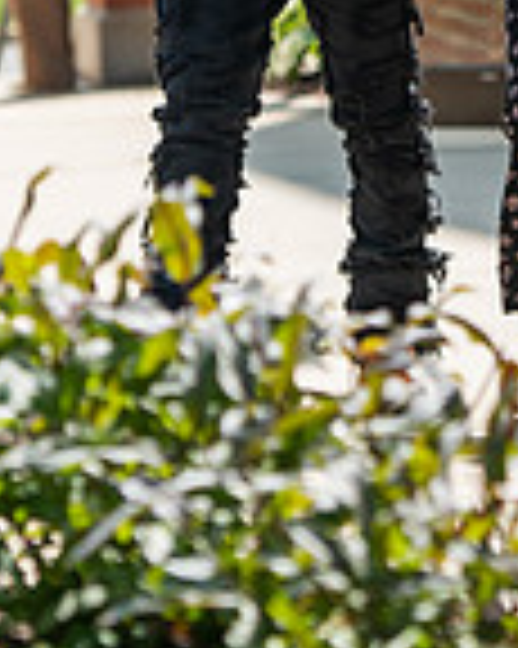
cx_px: 559
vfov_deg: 4.6
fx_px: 8000
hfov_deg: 3.7
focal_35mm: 417
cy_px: -187
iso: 80
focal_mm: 110
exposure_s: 1/500
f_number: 3.5
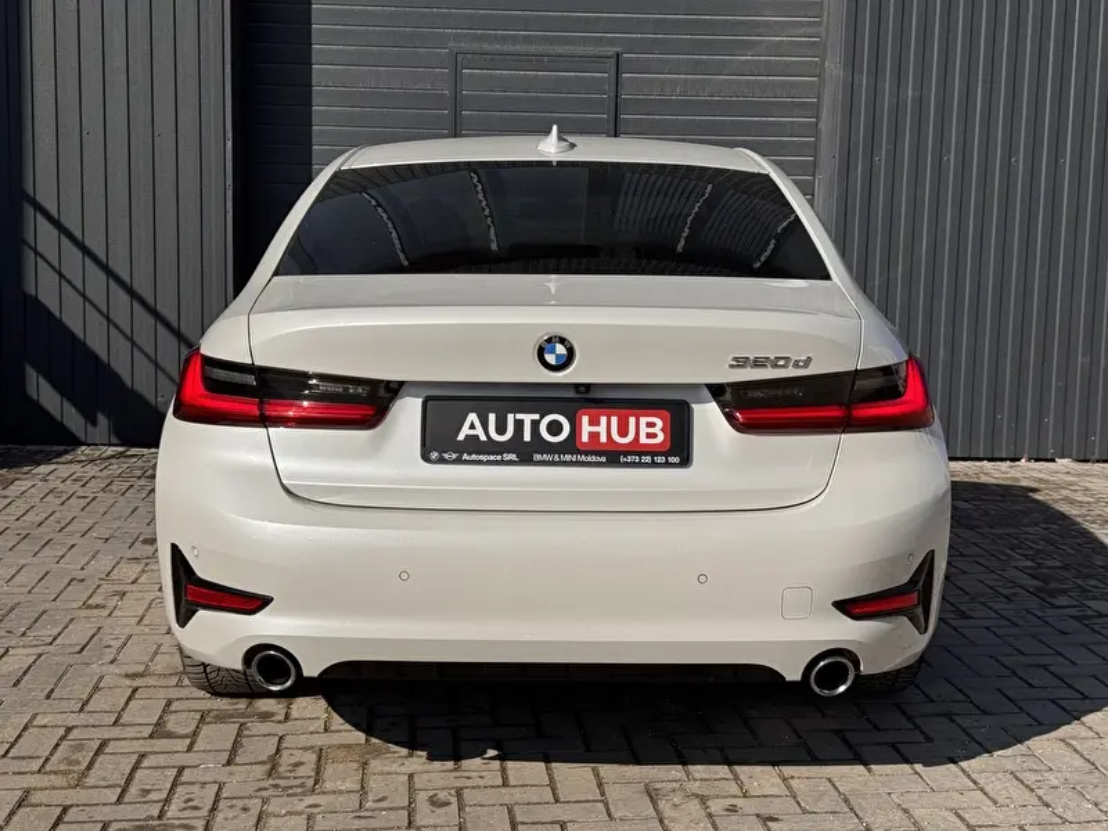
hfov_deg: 39.7
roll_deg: -1.2
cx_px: 554
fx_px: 1536
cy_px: 416
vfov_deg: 30.3
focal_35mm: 48
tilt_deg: -7.1
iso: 64
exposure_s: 1/12500
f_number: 1.78
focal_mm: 6.76
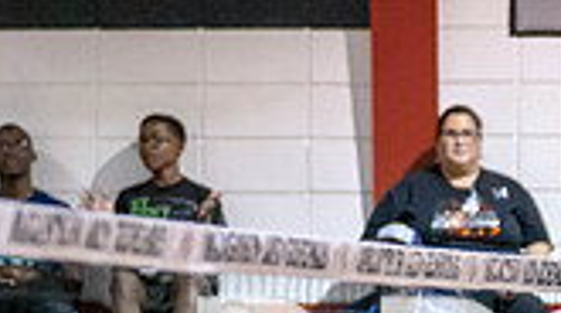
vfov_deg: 2.7
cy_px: 345
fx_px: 6695
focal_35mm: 451
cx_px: 678
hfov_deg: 4.8
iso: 6400
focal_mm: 120
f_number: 2.8
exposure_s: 1/750
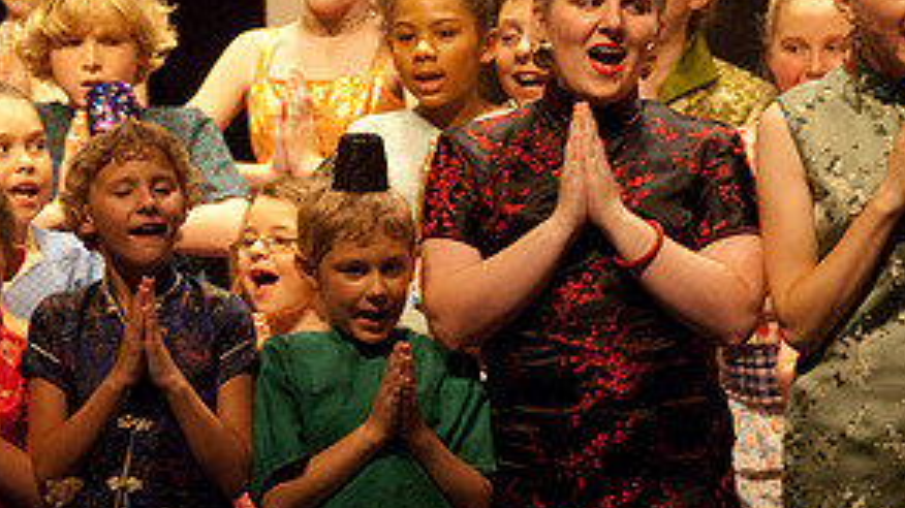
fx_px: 8708
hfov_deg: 5.9
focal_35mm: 363
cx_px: 139
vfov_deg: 3.3
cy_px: 211
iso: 1000
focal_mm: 116
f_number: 2.8
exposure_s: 1/125
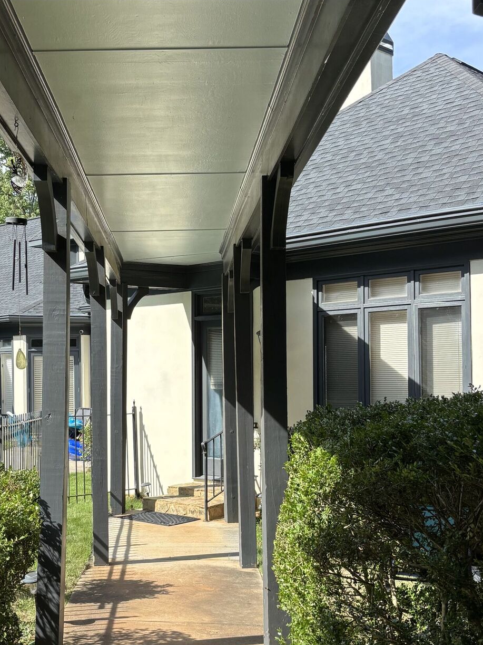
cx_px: 160
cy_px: 368
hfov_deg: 29.5
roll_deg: -0.5
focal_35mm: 49
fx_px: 912
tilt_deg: +1.1
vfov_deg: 38.8
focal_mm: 5.96
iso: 50
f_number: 1.6
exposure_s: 1/1152
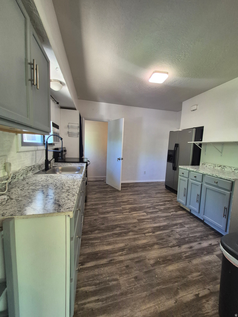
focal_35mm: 13
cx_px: 119
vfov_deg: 106.2
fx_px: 119
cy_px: 158
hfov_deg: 89.9
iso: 320
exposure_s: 1/55
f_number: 2.2
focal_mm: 1.74
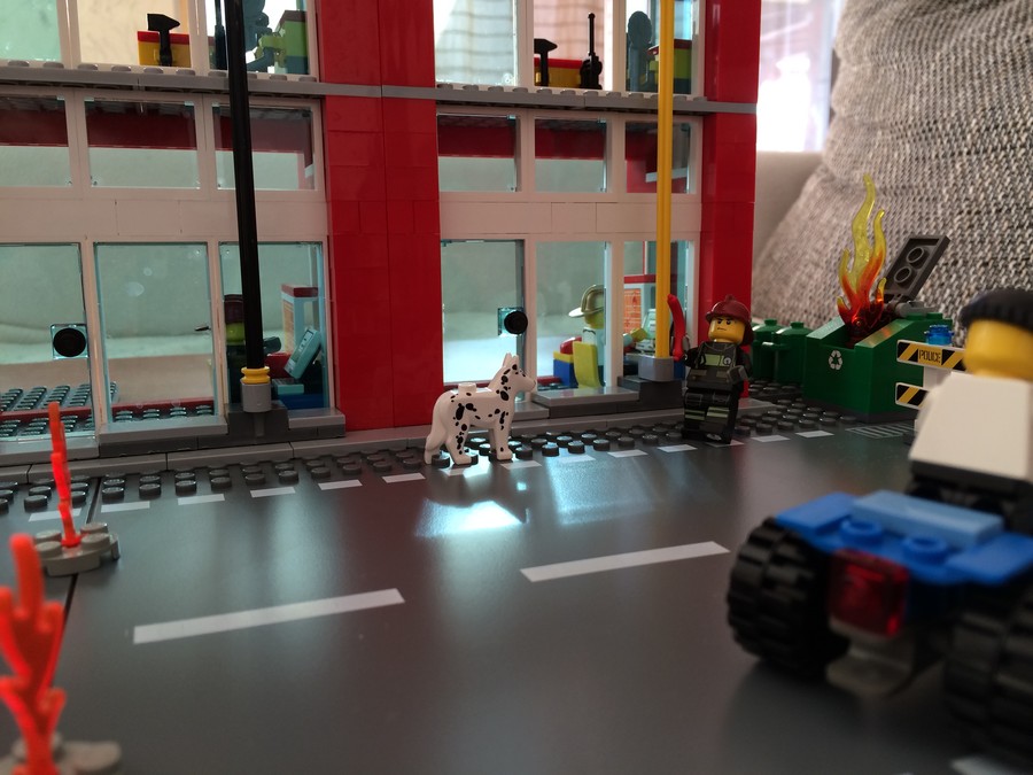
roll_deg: +0.1
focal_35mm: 29
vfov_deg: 48.2
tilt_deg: -10.0
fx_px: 865
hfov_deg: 61.7
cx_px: 516
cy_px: 388
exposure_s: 1/40
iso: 32
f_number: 2.2
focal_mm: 4.15
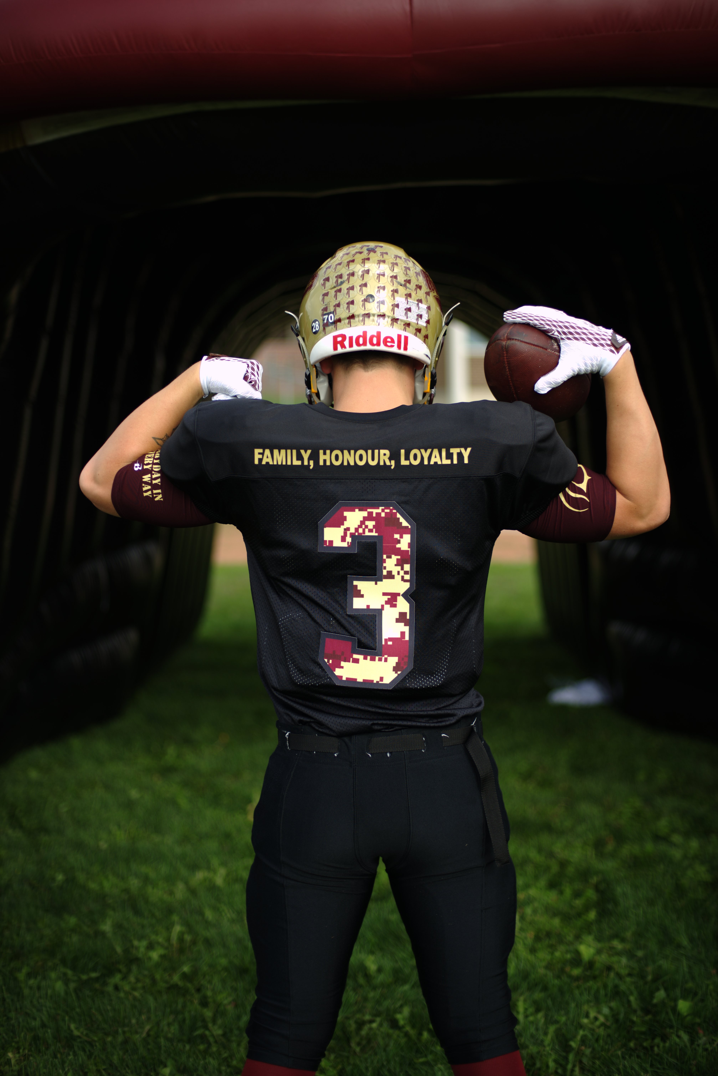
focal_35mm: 50
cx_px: 359
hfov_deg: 27.0
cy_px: 538
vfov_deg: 39.6
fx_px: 1494
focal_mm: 50
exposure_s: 1/1000
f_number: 2
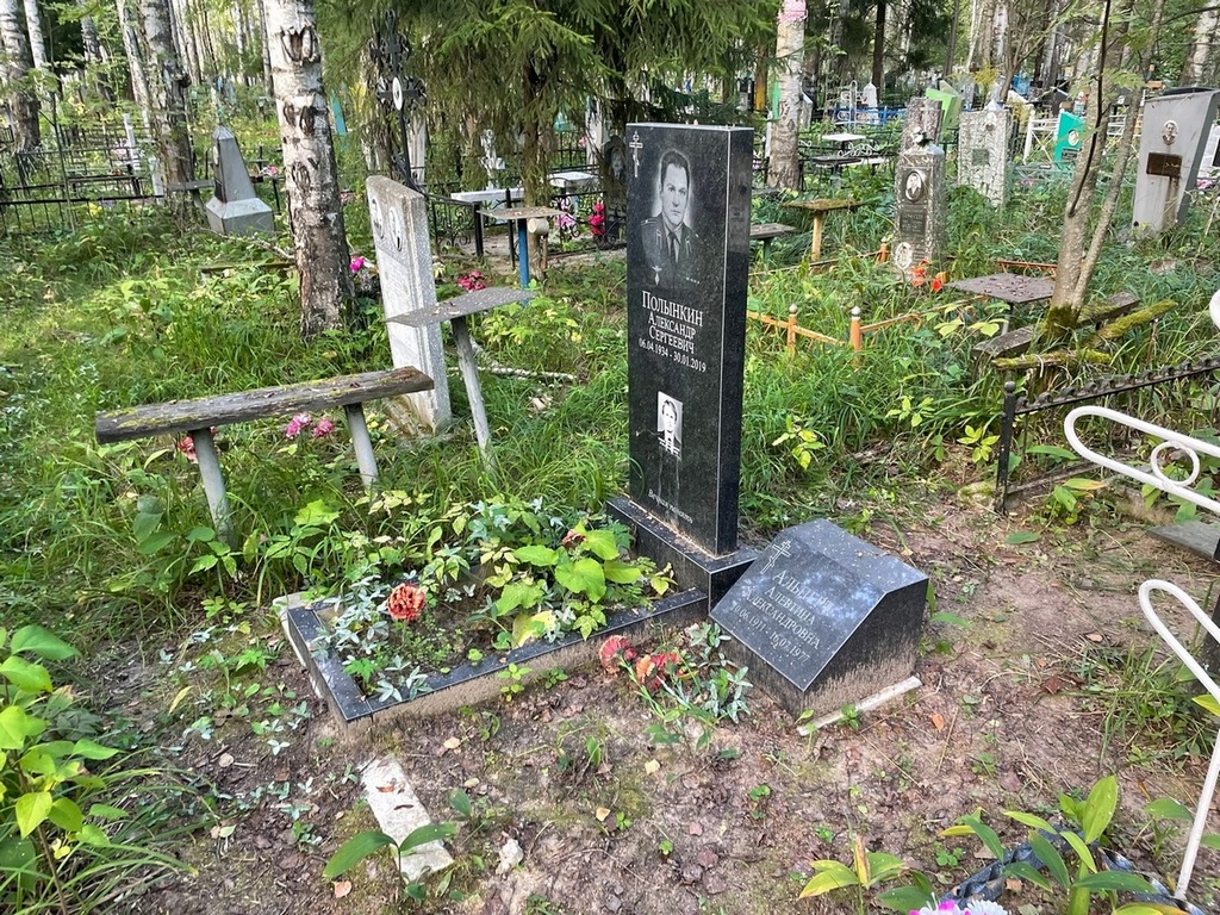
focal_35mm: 26
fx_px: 916
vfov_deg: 53.1
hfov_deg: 67.3
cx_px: 610
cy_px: 458
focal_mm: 4.2
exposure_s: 1/108
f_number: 1.6
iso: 125
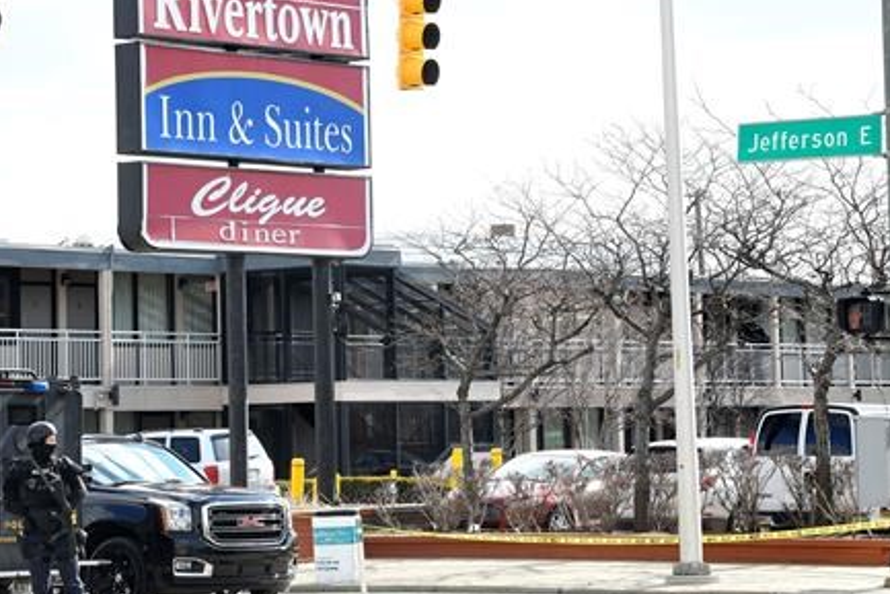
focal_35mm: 129
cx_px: 319
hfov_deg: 15.9
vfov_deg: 10.6
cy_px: 231
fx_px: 3190
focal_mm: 86
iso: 320
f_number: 7.1
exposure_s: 1/320
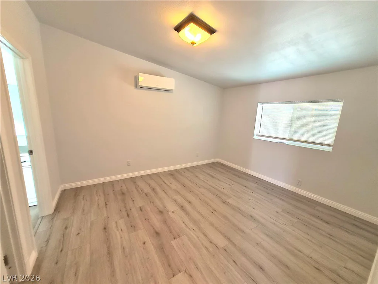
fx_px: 142
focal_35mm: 13
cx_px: 189
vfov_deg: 89.9
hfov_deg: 106.2
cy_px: 142
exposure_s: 1/60
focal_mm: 1.7
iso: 64
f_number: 2.2
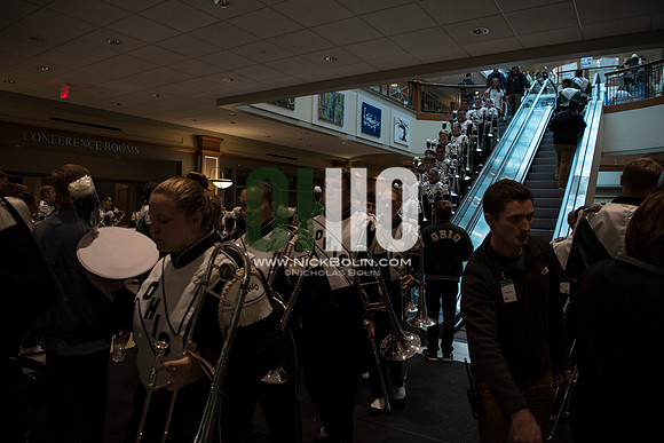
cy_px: 222
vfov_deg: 53.2
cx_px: 332
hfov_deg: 73.7
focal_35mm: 24
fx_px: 443
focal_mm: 24
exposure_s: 1/640
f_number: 3.5
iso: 1600
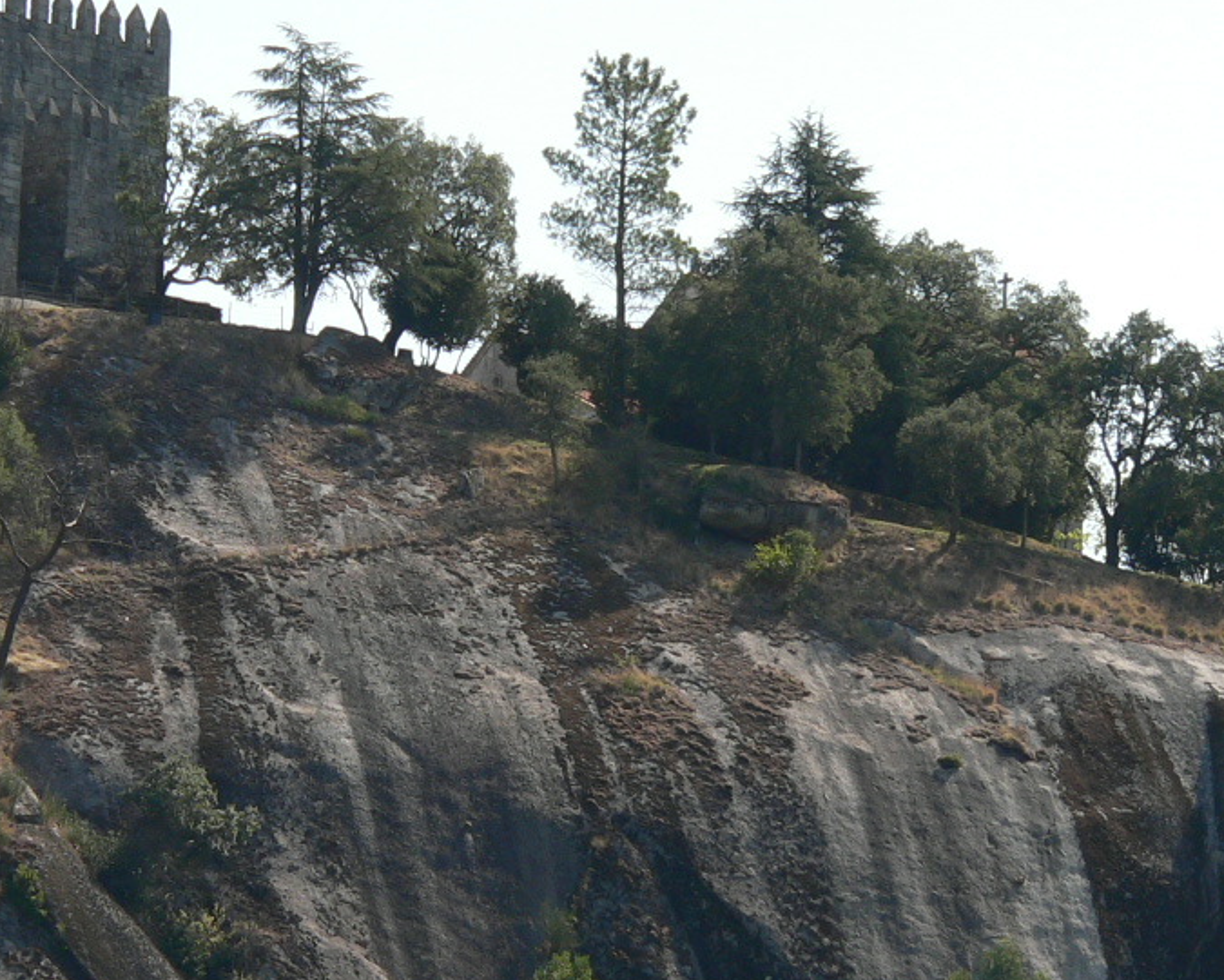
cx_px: 283
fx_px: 10795
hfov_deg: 6.5
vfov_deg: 5.2
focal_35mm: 298
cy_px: 599
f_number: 4
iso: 80
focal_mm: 26.8
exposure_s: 1/400
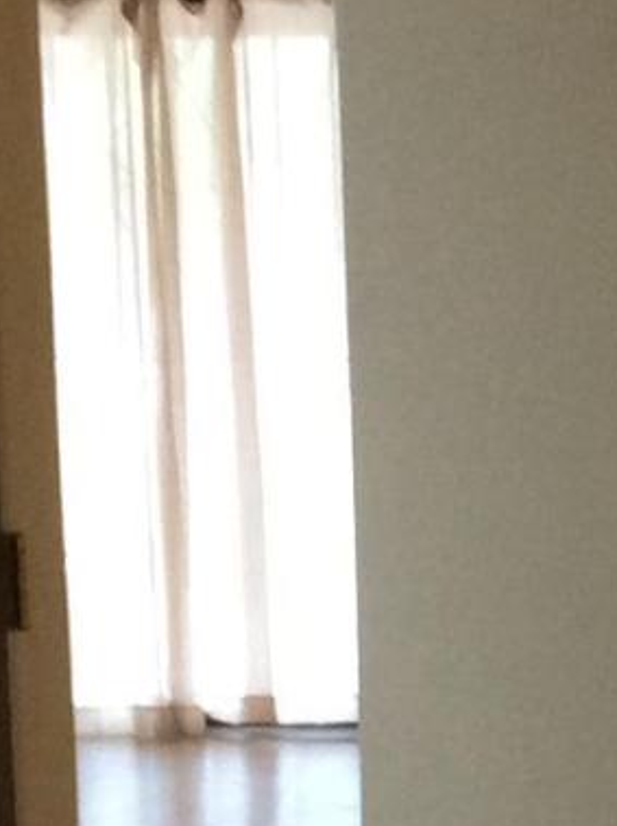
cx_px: 930
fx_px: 4028
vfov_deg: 11.6
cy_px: 802
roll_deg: +0.6
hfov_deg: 8.6
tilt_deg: -8.4
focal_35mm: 169
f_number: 2.4
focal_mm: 3.3
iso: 125
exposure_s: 1/24
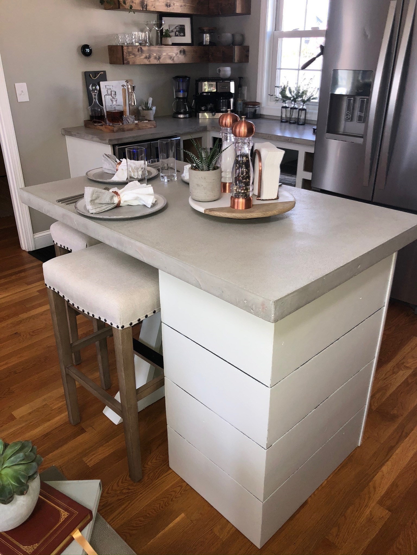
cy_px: 278
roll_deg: -0.2
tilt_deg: -25.8
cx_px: 208
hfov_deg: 49.7
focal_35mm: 28
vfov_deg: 63.4
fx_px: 450
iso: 64
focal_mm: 3.99
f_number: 1.8
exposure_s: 1/90
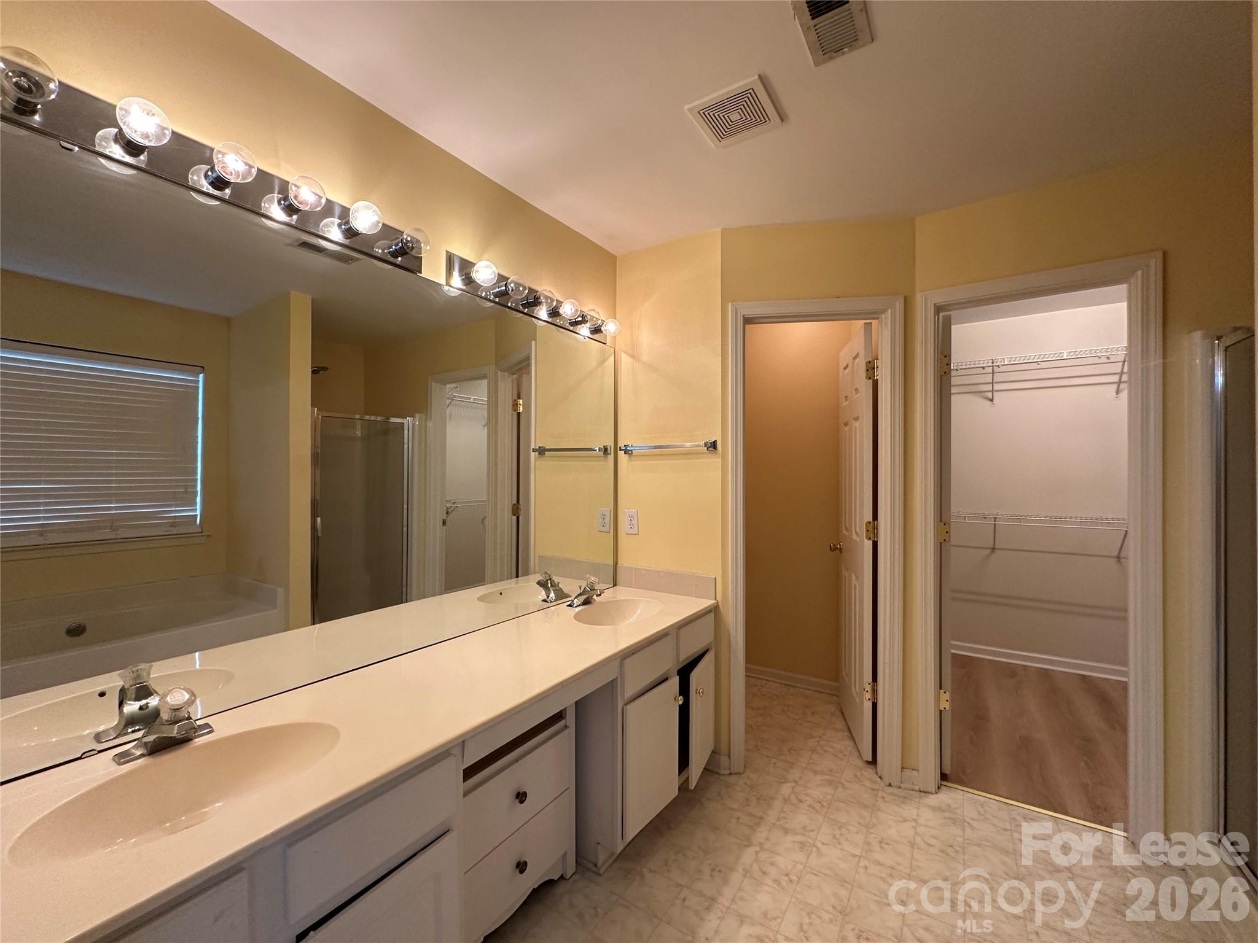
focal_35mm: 14
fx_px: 509
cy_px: 472
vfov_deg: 85.7
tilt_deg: +0.2
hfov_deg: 102.1
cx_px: 629
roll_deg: -0.1
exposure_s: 1/120
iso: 200
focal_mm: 2.22
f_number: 2.2
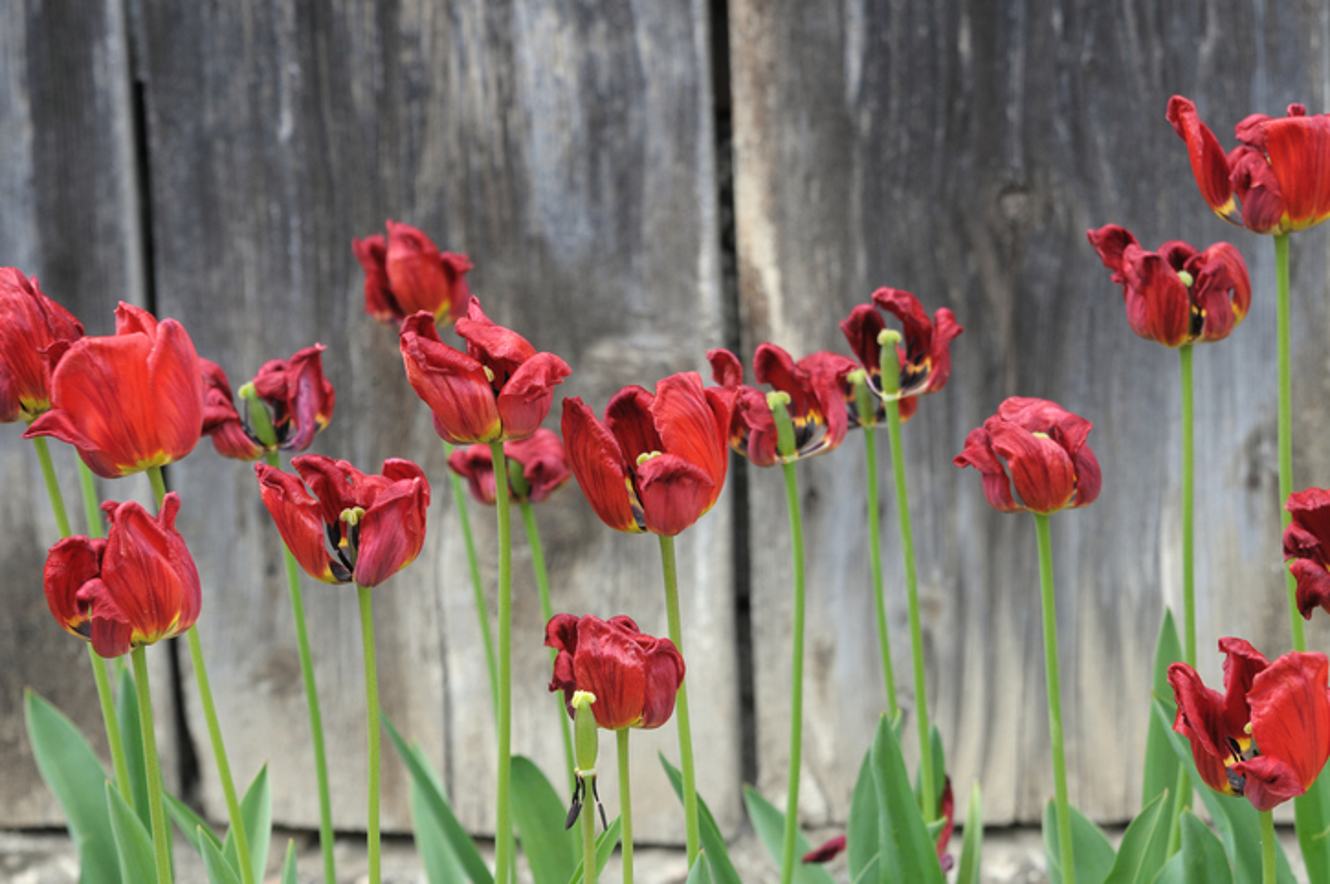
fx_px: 4152
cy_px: 442
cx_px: 665
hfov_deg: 18.2
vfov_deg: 12.2
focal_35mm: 112
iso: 250
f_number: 6.3
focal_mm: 75
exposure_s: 1/80
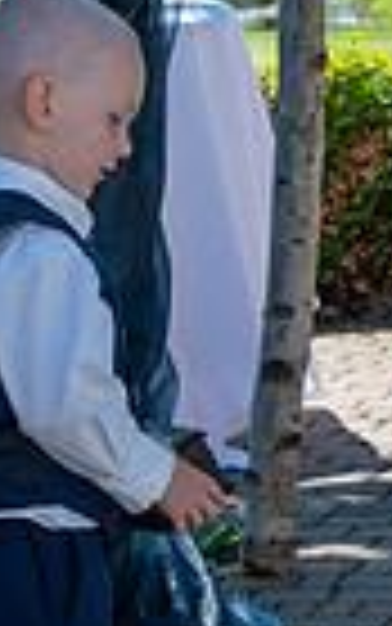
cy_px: 408
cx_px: 469
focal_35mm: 352
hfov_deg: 3.7
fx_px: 6011
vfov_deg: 6.0
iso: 200
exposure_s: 1/250
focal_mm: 55
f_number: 8
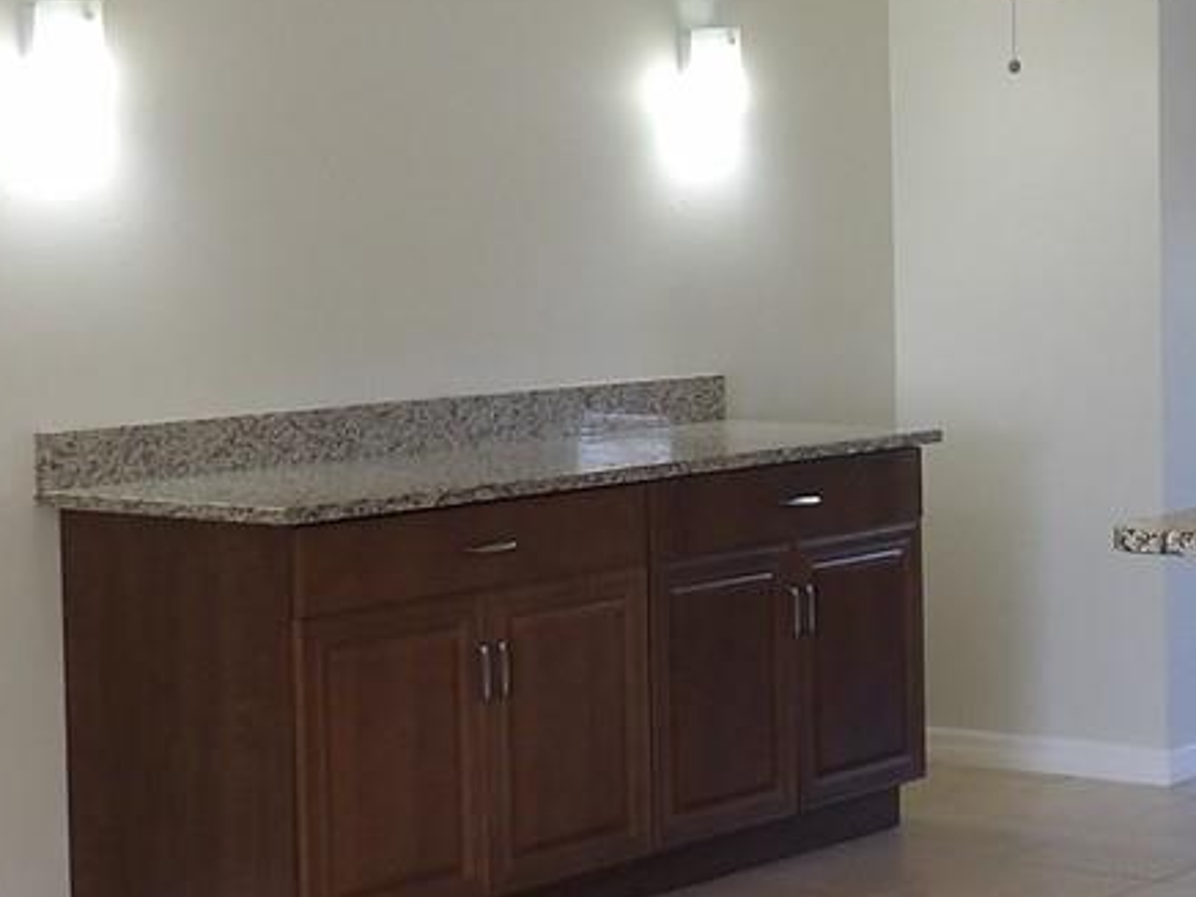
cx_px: 1328
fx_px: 3040
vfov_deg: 16.8
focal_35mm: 88
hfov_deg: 21.1
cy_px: 398
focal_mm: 4.3
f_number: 3.2
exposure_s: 1/33
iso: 119
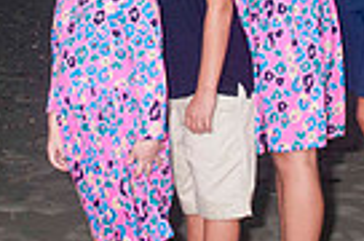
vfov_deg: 8.7
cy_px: -116
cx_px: 163
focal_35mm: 154
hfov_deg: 13.4
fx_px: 1553
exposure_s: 1/160
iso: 200
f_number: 8
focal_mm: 24
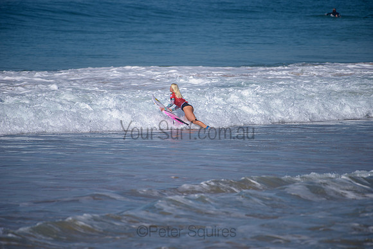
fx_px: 5182
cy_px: 124
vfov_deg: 2.8
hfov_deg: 4.1
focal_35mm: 500
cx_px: 186
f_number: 5.6
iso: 110
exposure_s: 1/2000
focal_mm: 500
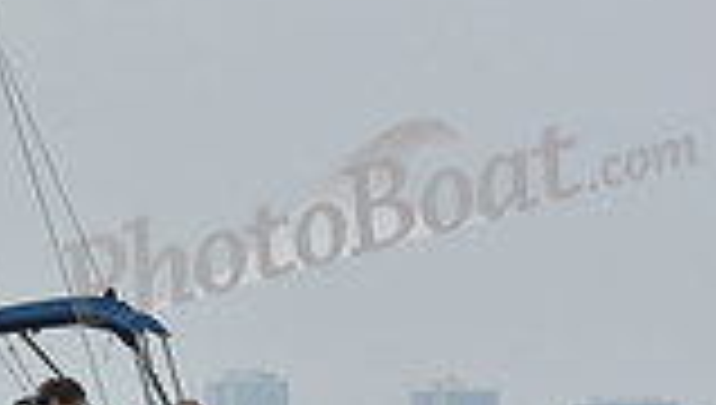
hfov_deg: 3.2
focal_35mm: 668
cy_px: 511
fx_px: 12702
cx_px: -167
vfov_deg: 1.8
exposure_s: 1/800
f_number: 10
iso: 250
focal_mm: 175
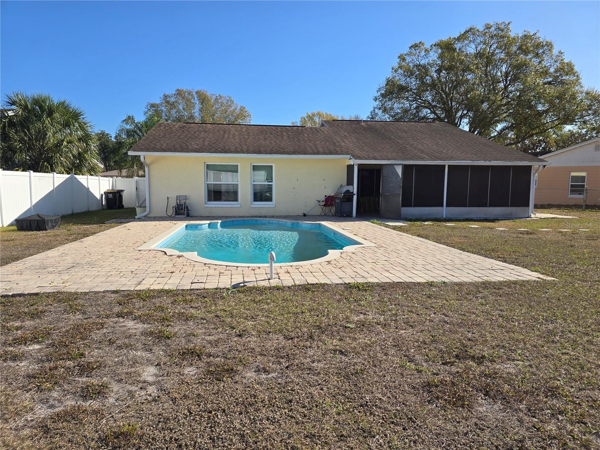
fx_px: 399
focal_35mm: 23
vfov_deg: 58.9
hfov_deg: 73.9
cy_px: 225
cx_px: 300
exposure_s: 1/812
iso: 12
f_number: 1.7
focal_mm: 6.3
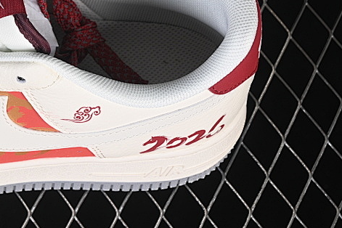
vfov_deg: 7.9
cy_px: -19
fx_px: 1634
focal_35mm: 172
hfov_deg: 11.8
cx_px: -38
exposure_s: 1/80
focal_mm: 50
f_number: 7.1
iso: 160
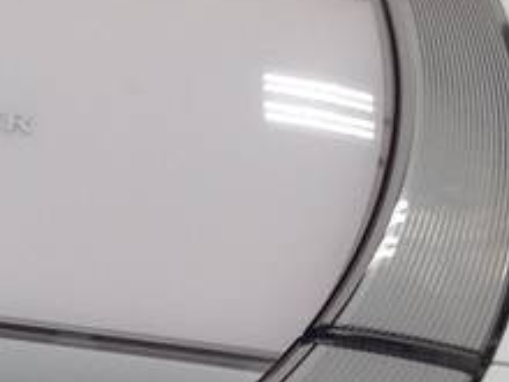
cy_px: 469
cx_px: -106
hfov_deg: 14.2
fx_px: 1985
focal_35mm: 135
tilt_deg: -57.8
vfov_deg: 10.8
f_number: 2.4
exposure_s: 1/120
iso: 64
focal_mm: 4.12
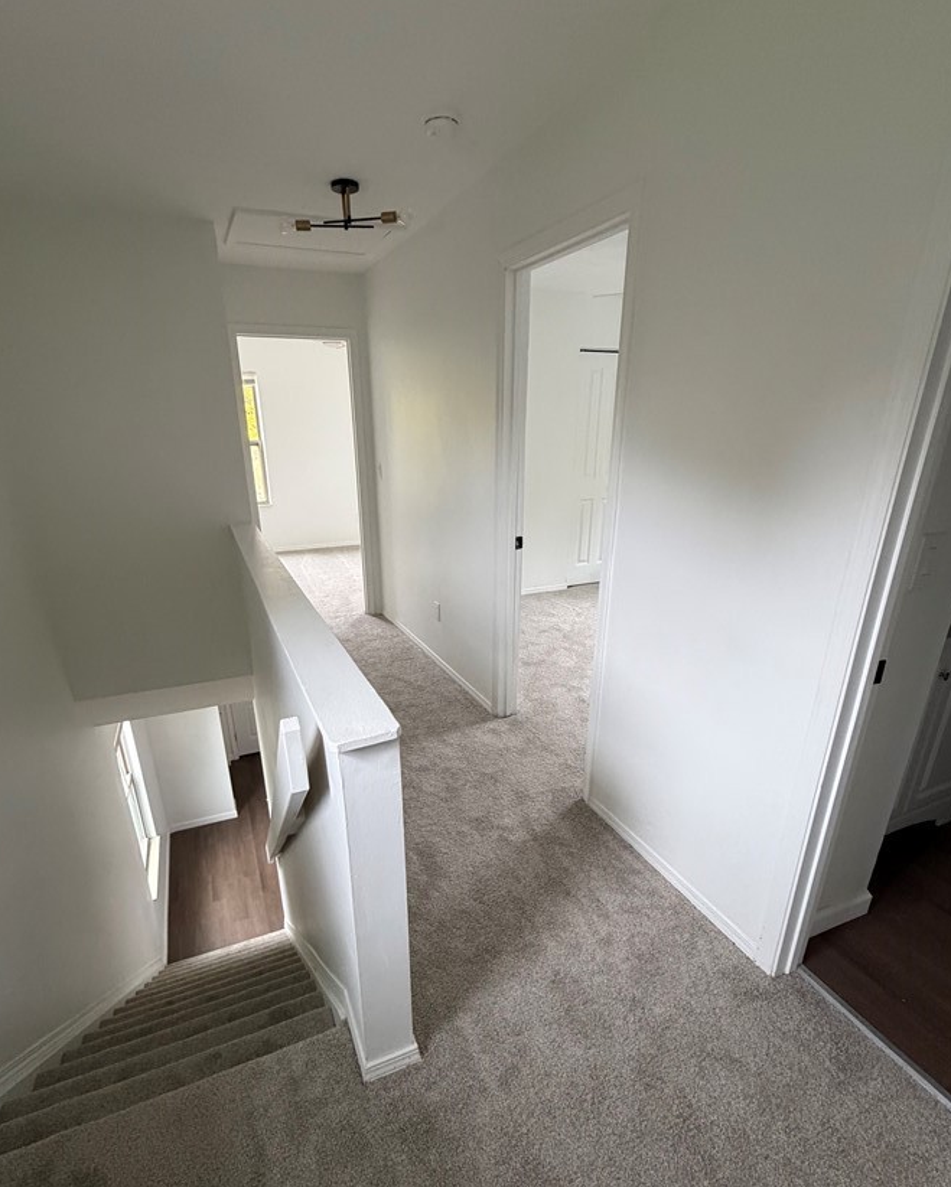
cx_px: 452
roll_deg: +0.5
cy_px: 656
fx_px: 598
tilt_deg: -21.6
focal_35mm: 17
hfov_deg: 76.9
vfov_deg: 89.3
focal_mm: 2.22
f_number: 2.2
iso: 320
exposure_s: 1/60
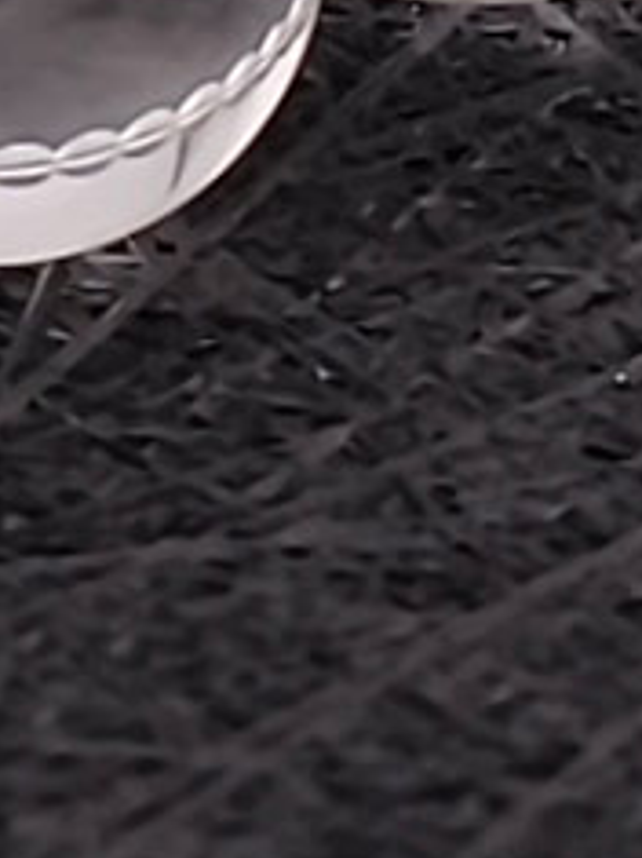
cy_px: 529
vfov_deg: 5.7
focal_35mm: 347
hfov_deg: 4.3
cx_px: 456
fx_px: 8589
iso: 200
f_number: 2.67
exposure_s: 1/400
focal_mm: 22.48
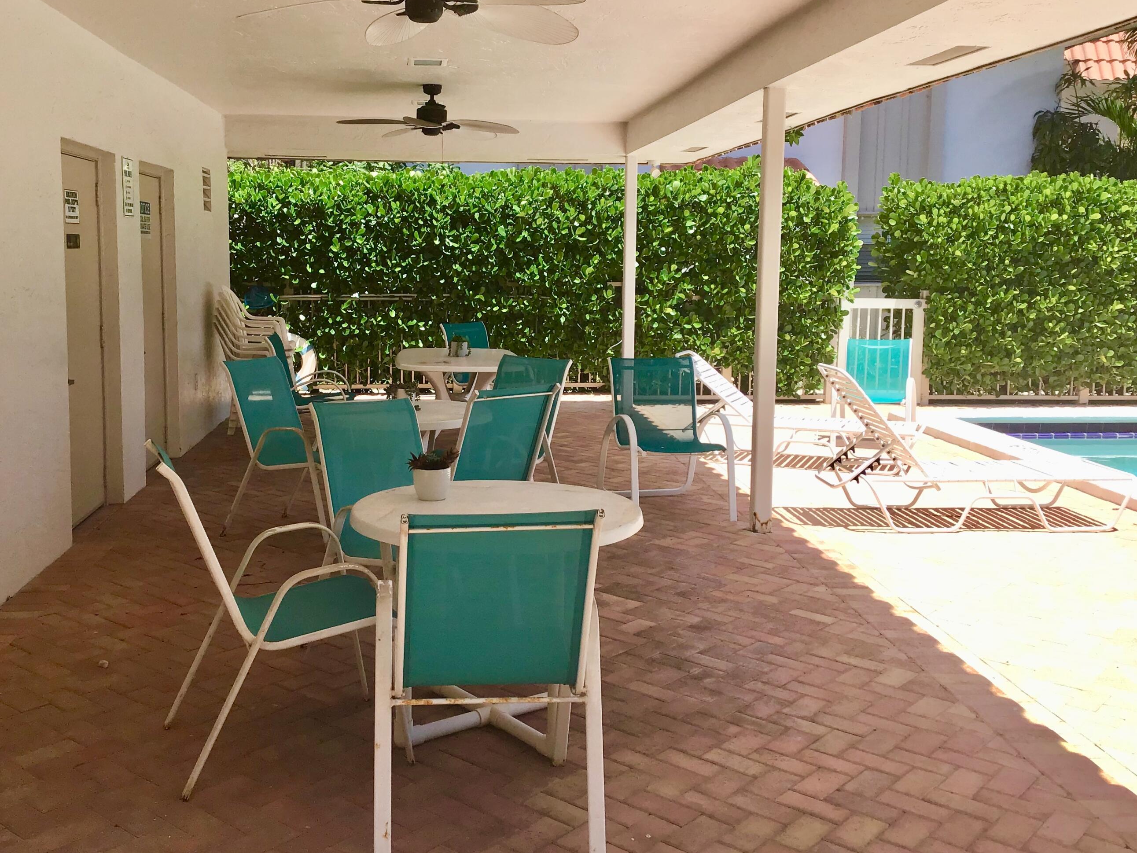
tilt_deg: -6.9
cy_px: 362
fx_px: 1183
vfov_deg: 39.6
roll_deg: +0.1
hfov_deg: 51.2
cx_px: 498
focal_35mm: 36
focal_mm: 3.3
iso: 25
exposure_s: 1/691
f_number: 2.4
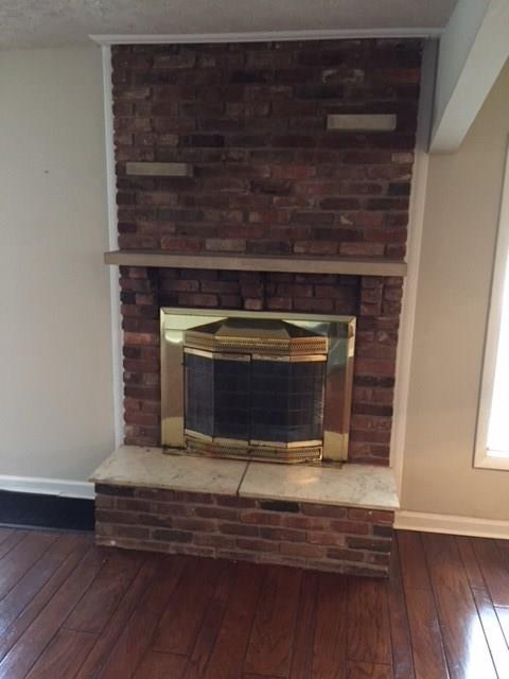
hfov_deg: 48.2
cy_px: 340
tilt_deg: -11.3
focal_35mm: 29
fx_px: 569
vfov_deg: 61.7
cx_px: 254
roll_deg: -2.0
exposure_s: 1/15
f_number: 2.2
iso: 800
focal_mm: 4.15
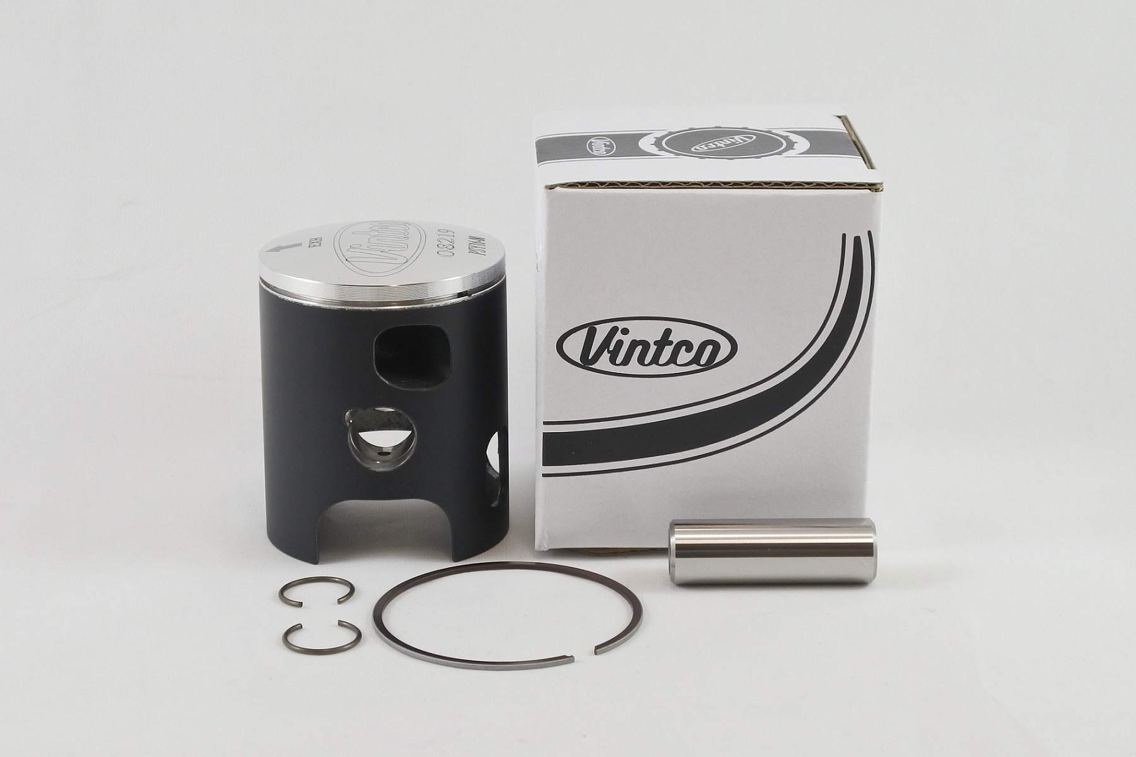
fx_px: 1514
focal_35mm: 48
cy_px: 378
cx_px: 568
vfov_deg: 28.1
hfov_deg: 41.1
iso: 400
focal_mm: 18
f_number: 4.5
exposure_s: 1/160
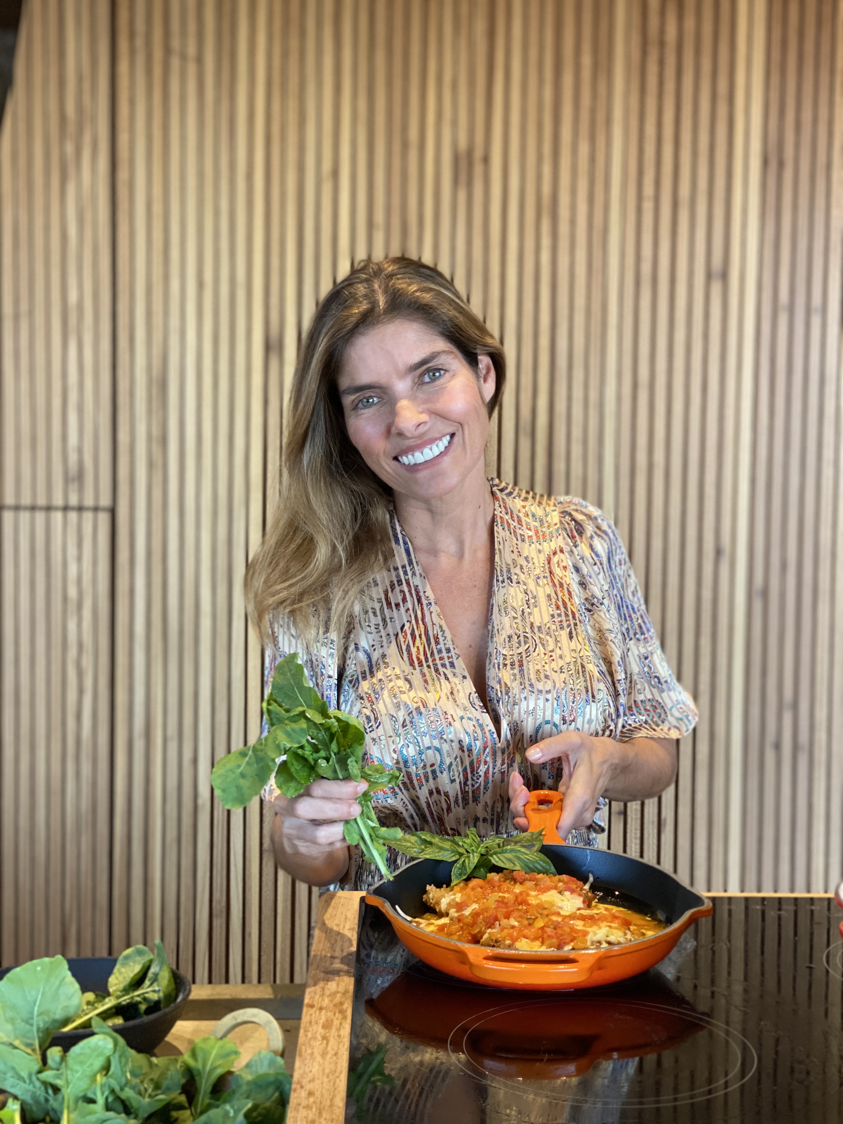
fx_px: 1688
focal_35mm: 52
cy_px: 562
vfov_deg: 36.8
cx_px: 422
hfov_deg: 28.0
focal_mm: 6
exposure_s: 1/120
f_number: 2
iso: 250
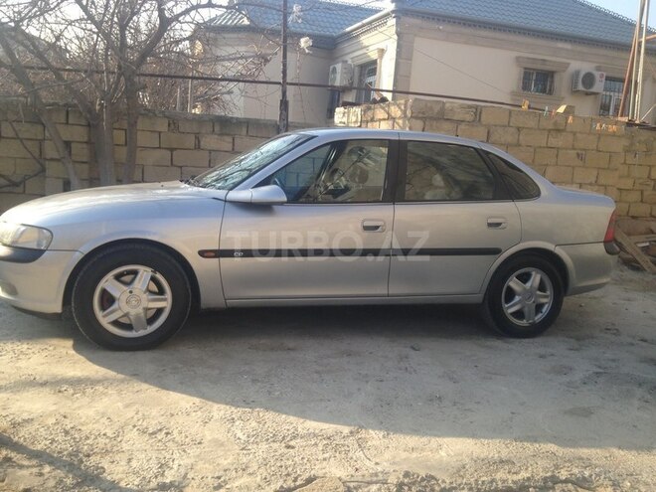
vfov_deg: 42.9
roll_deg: -3.0
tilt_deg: -5.8
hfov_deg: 55.4
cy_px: 246
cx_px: 328
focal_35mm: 33
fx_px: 625
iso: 50
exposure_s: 1/511
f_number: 2.4
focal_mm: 4.12
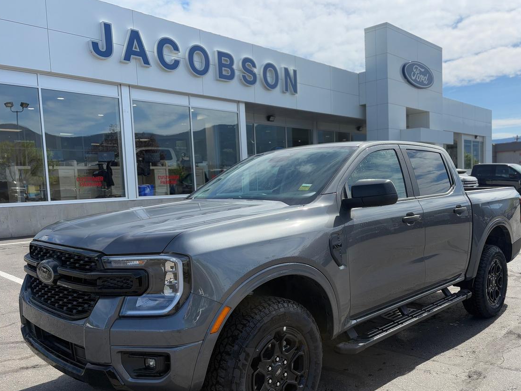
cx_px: 295
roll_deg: +1.9
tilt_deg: -4.9
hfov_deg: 59.7
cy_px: 215
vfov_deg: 46.7
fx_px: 452
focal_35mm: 30
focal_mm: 5.96
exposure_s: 1/3279
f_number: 1.6
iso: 64
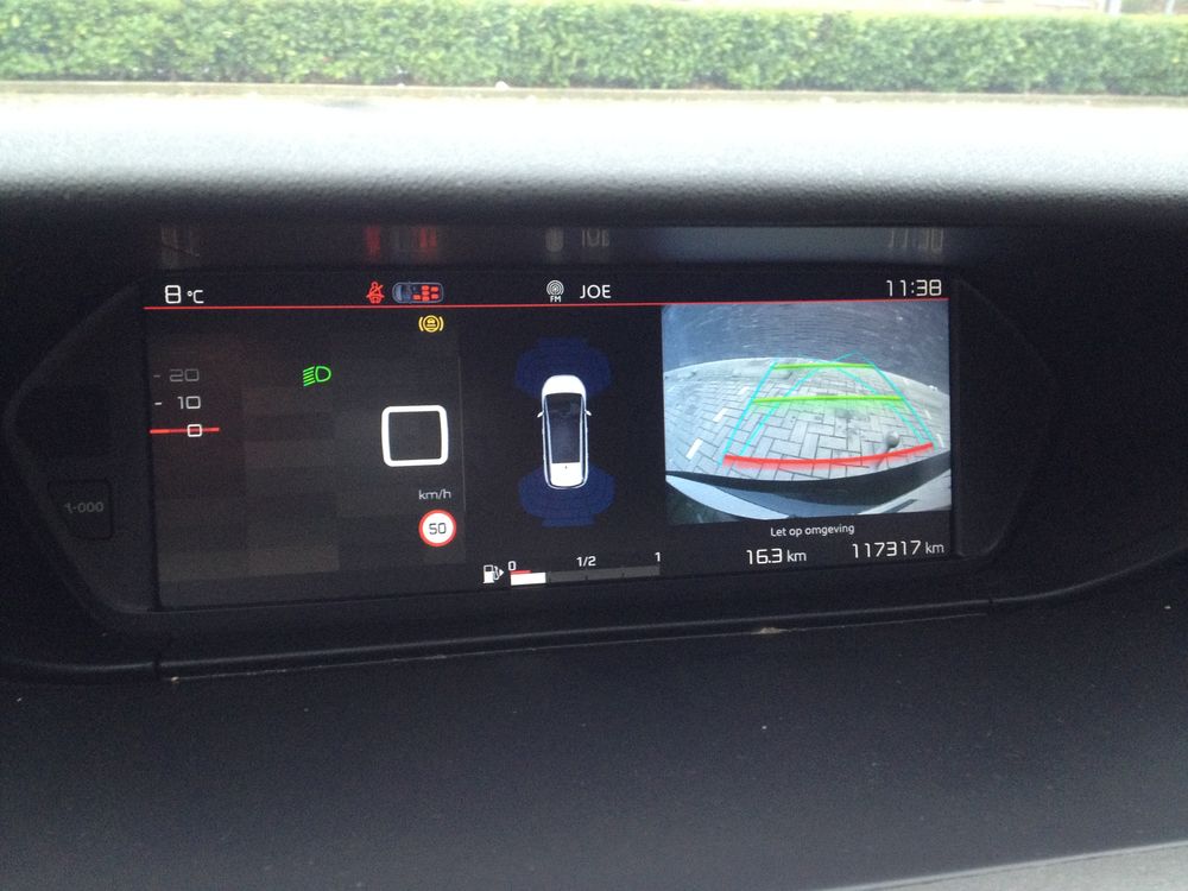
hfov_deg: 52.6
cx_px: 594
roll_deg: -2.2
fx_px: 1201
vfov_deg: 40.7
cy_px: 446
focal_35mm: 35
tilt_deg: -24.5
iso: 200
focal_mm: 4.28
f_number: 2.4
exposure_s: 1/20
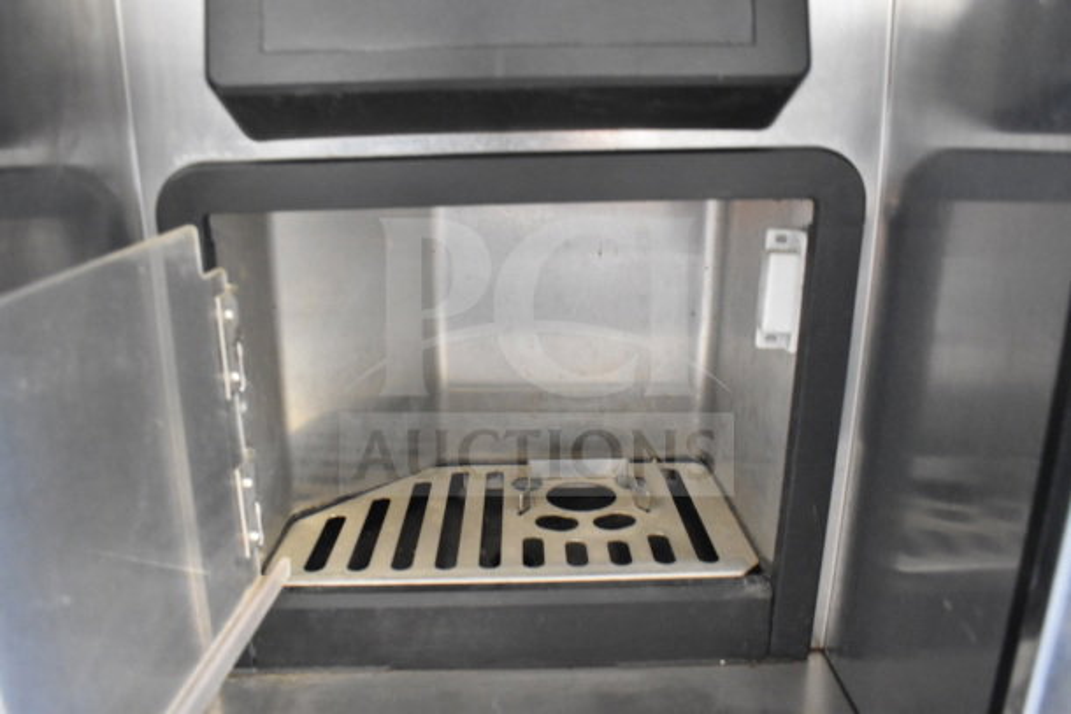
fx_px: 803
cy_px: 357
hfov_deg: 67.4
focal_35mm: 27
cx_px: 536
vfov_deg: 48.0
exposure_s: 1/30
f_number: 3.5
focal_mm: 18
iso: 6400
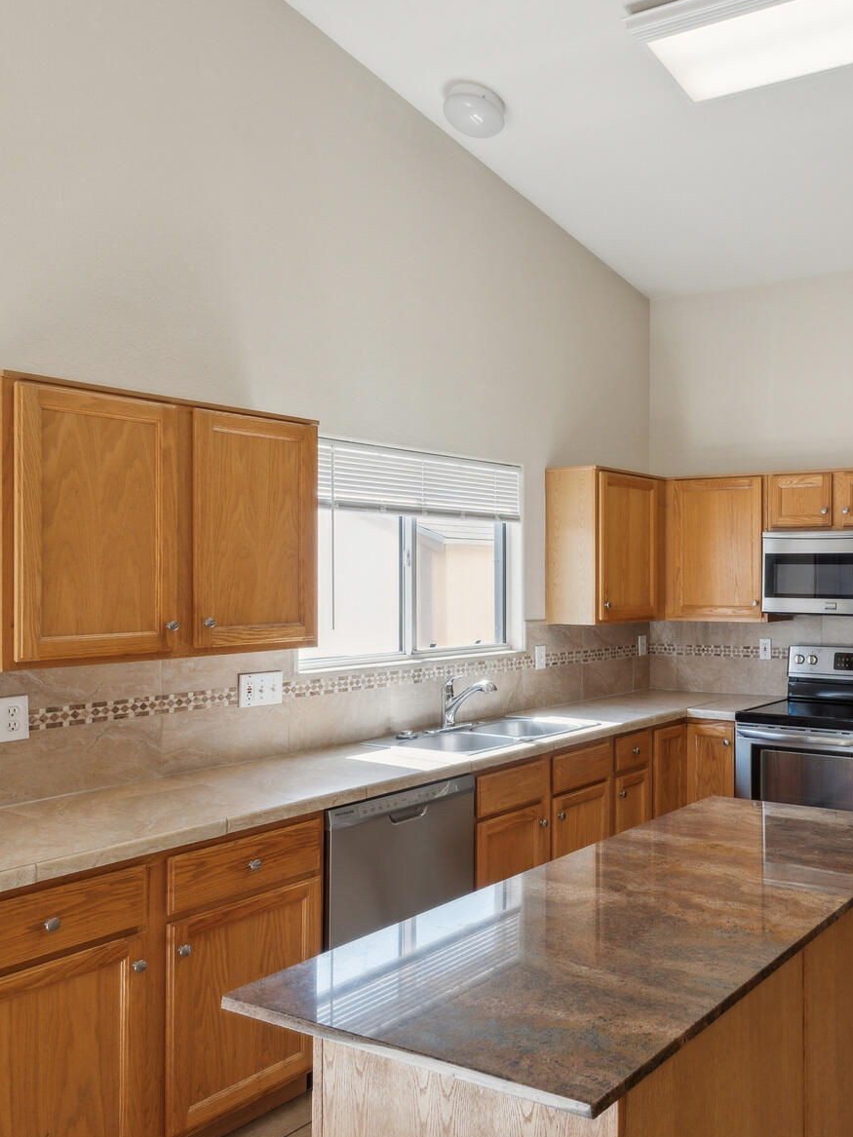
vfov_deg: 63.7
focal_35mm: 28
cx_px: 750
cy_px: 577
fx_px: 915
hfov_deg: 45.8
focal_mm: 11
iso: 200
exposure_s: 1/10
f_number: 9
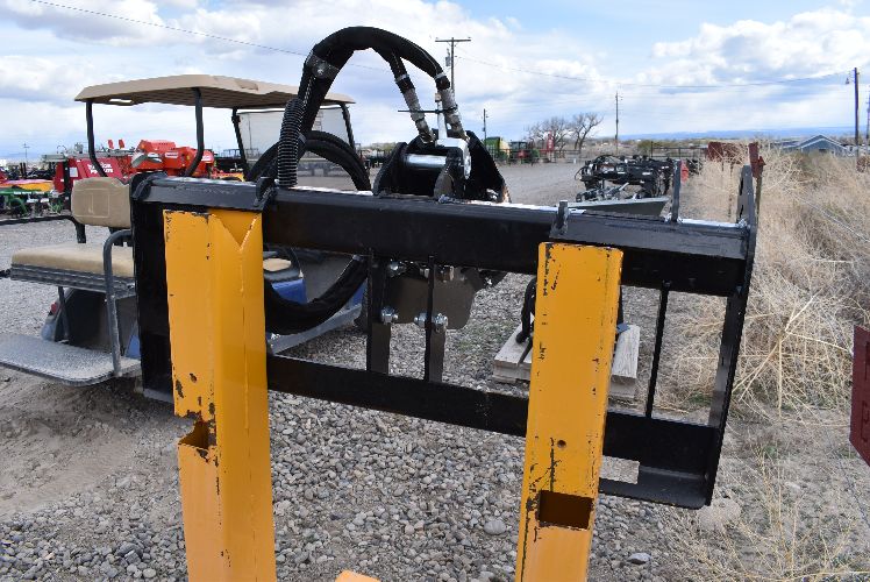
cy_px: 291
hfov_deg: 67.3
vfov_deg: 48.0
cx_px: 435
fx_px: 653
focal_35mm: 27
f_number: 9
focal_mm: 18
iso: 200
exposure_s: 1/400
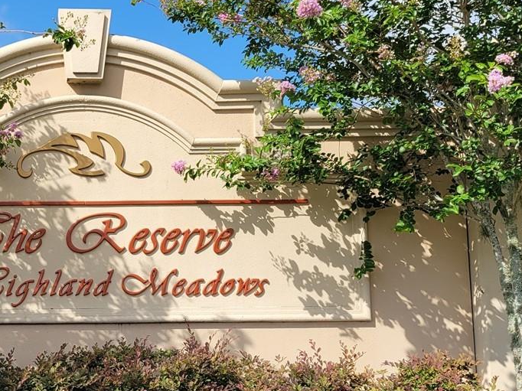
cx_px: 60
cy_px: 192
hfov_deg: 30.4
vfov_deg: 24.0
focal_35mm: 61
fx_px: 920
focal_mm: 5.4
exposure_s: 1/2216
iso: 40
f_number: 1.8
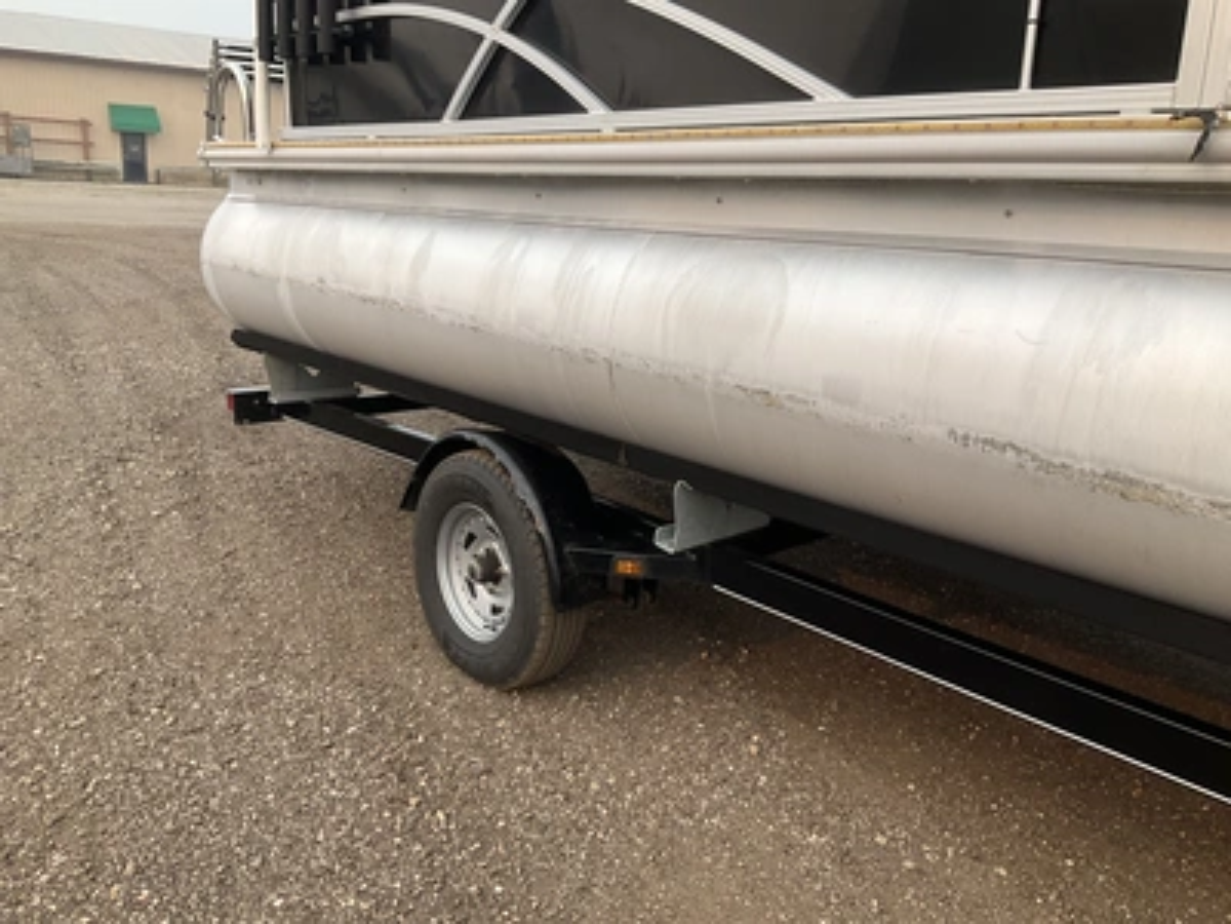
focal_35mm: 29
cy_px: 462
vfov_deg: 48.2
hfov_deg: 61.7
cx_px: 616
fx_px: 1031
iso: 25
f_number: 1.8
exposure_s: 1/642
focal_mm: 3
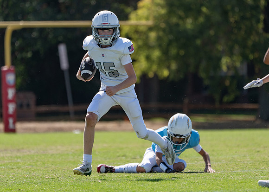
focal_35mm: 524
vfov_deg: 2.7
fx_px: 4002
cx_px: 139
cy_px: 93
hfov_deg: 3.8
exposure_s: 1/1000
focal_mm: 400
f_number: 5.6
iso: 200
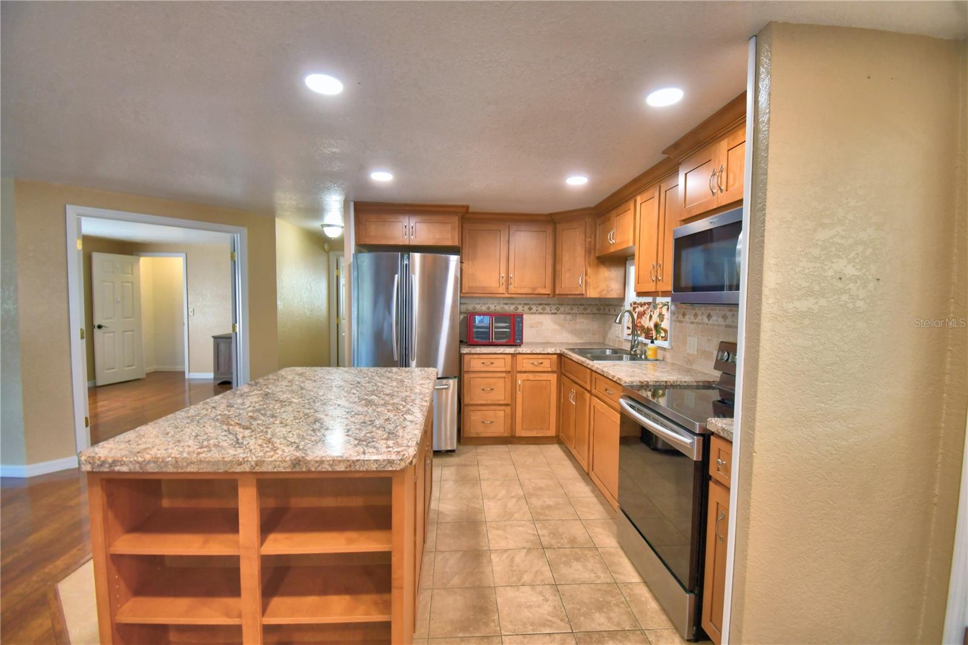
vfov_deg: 77.3
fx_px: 403
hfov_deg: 100.4
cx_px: 484
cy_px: 322
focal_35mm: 15
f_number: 4.5
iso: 400
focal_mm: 10
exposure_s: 1/50
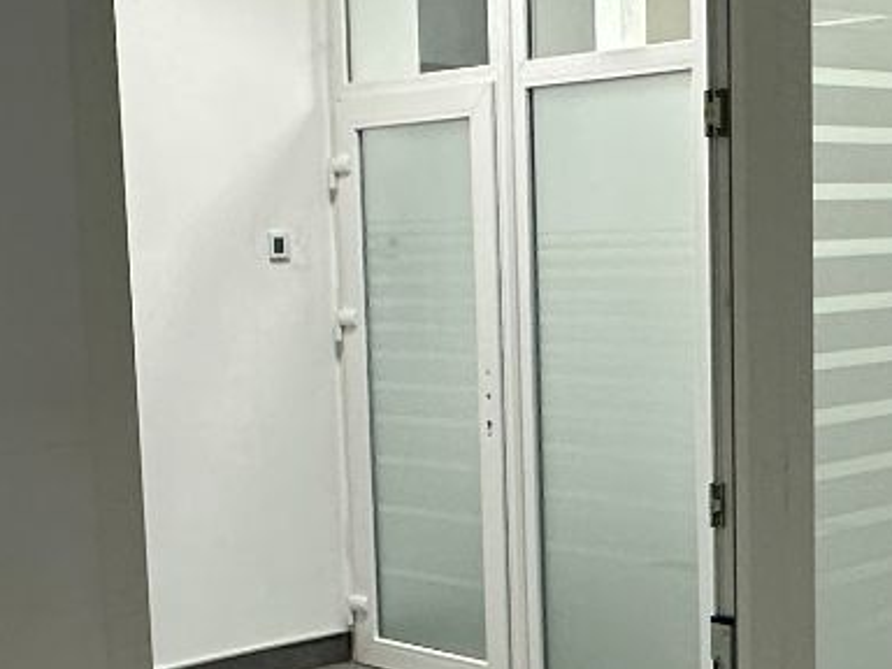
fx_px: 1804
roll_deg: +1.5
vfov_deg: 20.9
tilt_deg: -6.9
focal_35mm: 70
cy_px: 474
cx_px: 516
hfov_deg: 27.7
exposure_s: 1/50
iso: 200
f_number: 2.2
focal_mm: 2.22
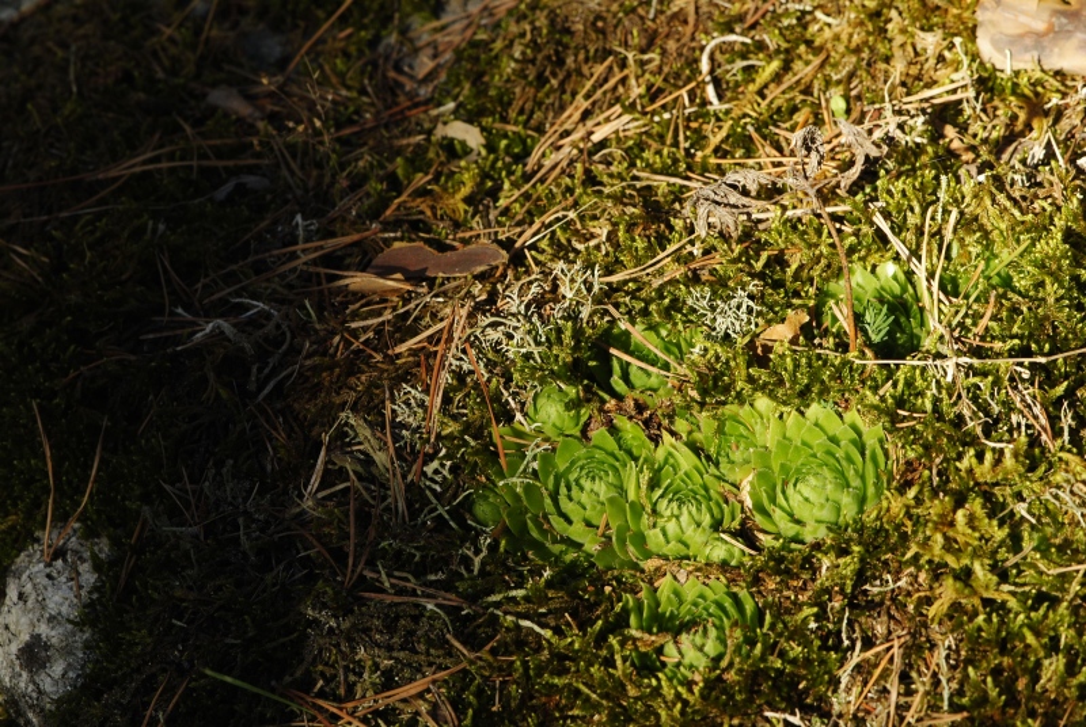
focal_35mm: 128
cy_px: 364
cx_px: 543
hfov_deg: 16.0
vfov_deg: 10.8
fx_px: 3852
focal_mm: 85
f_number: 10
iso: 200
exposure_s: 1/125
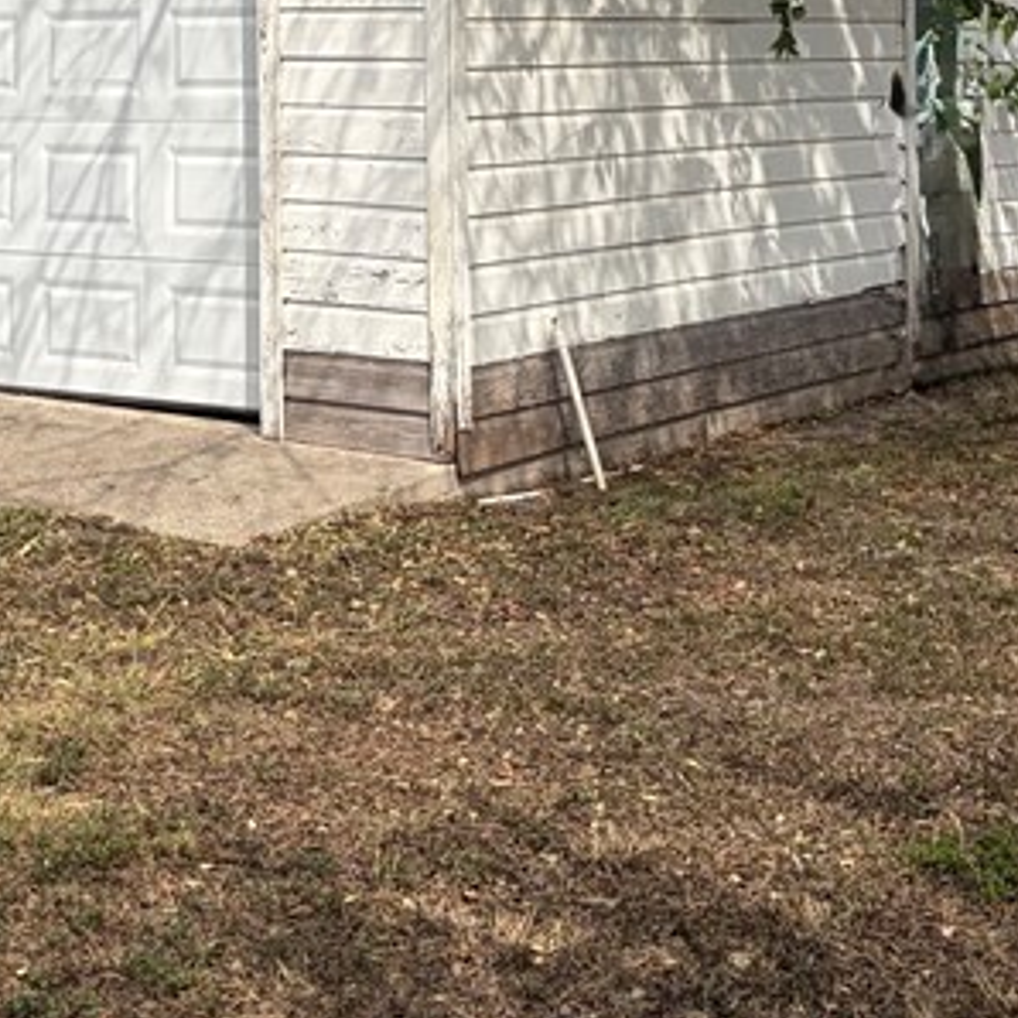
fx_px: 2628
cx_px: 263
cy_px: -82
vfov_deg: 20.9
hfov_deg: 21.7
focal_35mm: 79
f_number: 1.6
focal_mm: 5.96
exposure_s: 1/3448
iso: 50
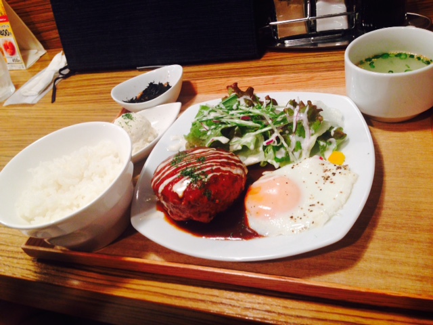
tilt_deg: -39.3
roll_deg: +20.1
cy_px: 162
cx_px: 216
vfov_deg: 42.9
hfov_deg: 55.4
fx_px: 413
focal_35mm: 33
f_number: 2.4
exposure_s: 1/20
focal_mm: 4.12
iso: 64
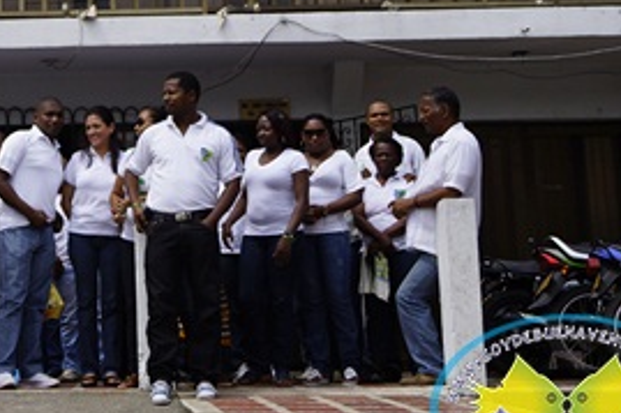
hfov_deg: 22.6
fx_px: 1500
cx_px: 23
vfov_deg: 15.5
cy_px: 55
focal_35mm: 87
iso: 100
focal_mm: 26
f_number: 4
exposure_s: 1/1250
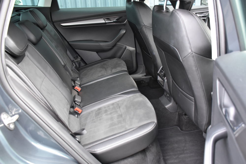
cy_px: 82
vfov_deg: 43.6
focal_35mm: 30
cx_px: 123
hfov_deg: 61.9
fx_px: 205
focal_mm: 20
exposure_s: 1/60
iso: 1100
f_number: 3.5
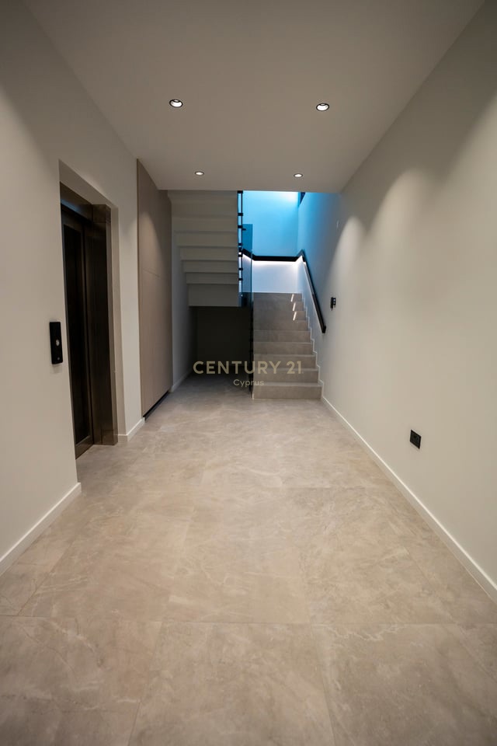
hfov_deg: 70.4
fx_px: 352
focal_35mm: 17
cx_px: 248
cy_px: 373
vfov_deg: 93.3
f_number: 3.5
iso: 500
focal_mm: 17
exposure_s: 1/200
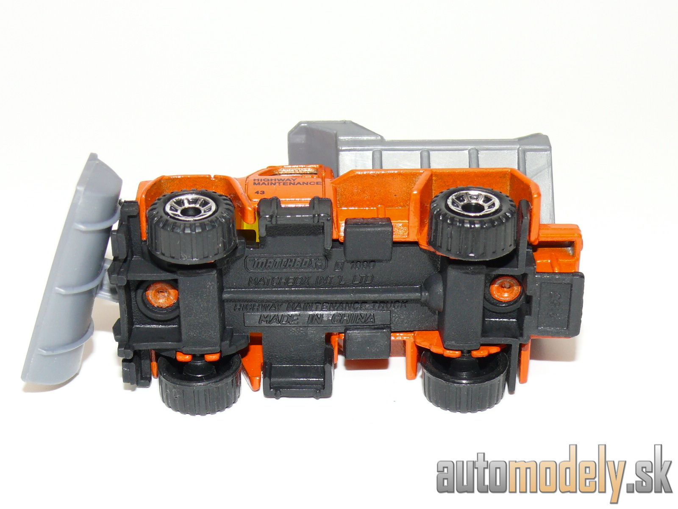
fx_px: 1586
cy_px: 254
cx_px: 339
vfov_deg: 18.2
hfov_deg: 24.1
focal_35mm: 81
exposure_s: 1/30
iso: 100
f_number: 4
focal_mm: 11.8
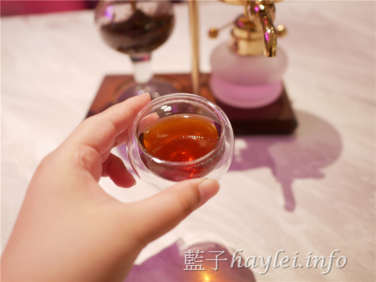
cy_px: 141
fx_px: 326
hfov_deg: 60.0
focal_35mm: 30
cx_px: 188
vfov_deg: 46.8
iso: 200
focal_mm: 15
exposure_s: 1/40
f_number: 1.8
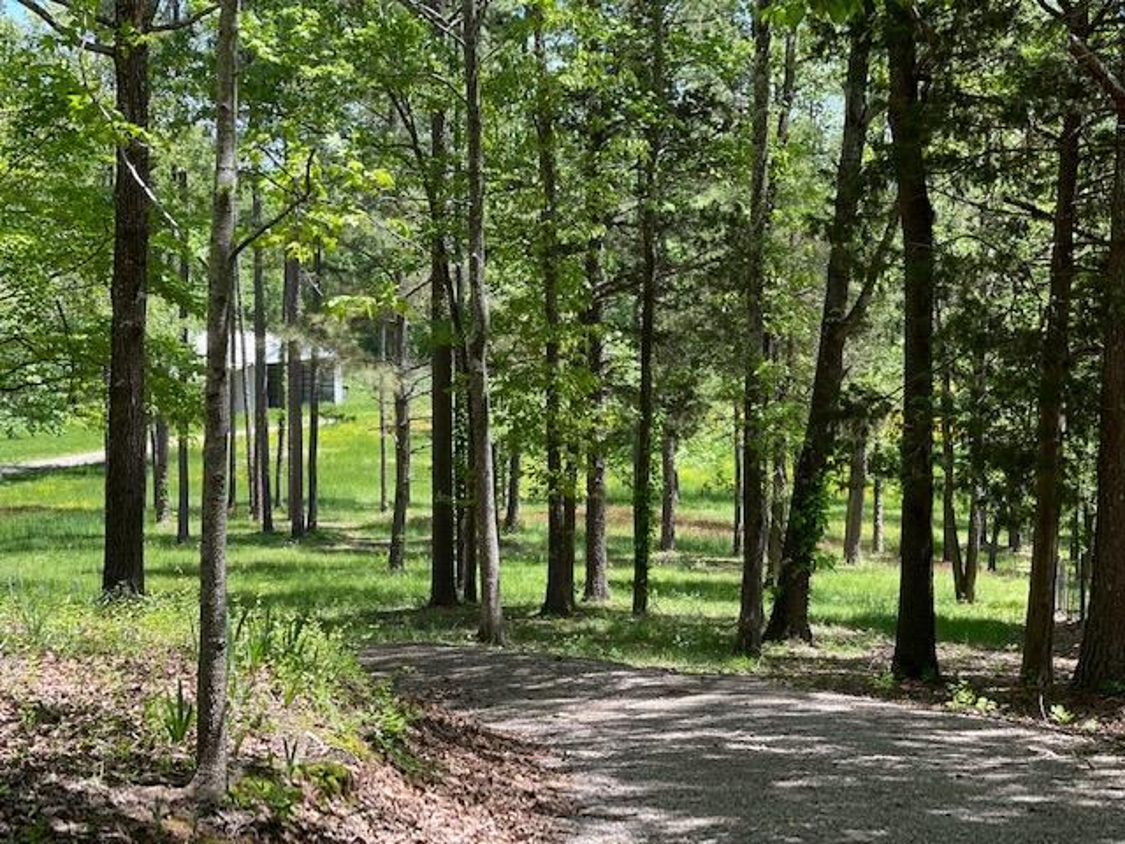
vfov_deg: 22.9
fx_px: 2080
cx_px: 562
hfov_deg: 30.3
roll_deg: +0.8
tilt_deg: -5.8
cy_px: 422
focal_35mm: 64
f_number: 2.2
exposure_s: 1/145
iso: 20
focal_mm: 7.5
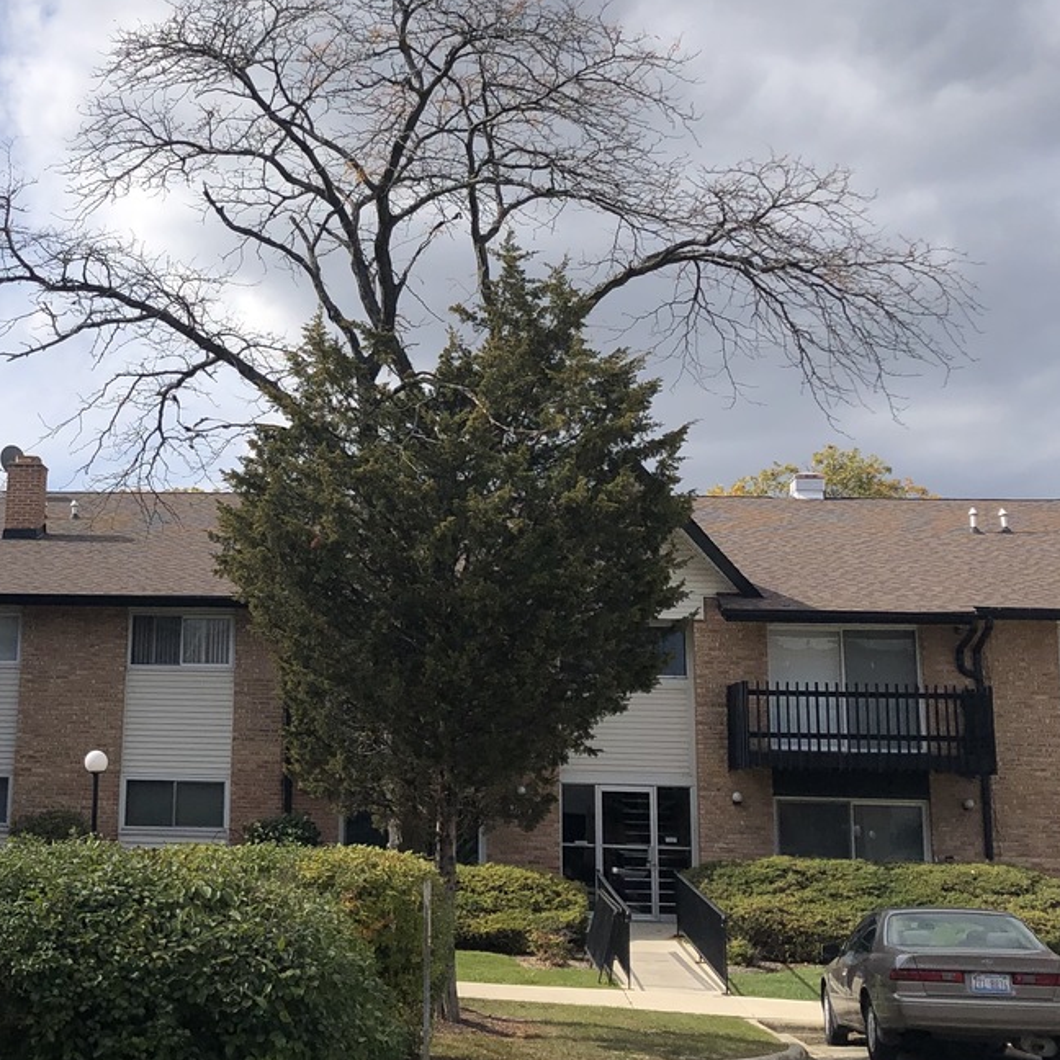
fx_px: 1905
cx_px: 262
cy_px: 391
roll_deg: -1.7
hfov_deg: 30.6
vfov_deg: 30.9
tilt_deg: +12.6
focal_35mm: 55
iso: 20
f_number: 1.8
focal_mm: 3.99
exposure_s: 1/3472
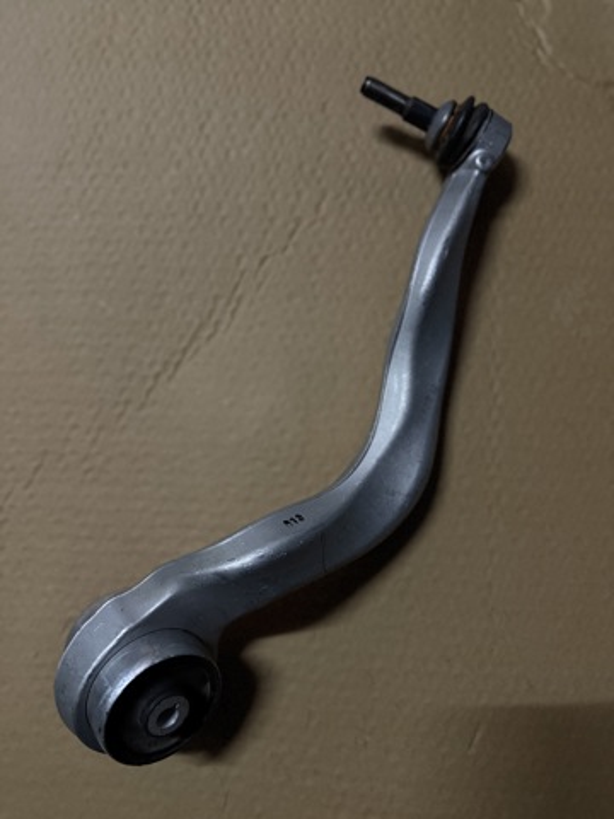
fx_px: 568
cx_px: 307
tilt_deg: -81.1
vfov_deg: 71.6
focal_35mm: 24
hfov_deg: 56.8
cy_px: 410
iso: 800
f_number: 1.78
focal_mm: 6.76
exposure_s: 1/58
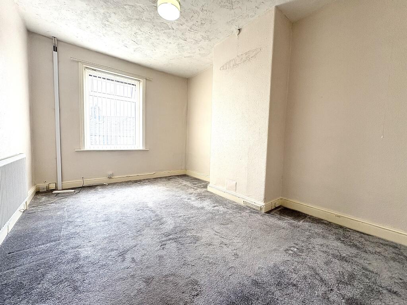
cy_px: 152
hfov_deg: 102.1
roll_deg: -1.5
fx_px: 165
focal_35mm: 14
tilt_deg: -0.8
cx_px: 204
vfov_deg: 85.7
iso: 64
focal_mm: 2.22
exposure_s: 1/125
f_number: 2.2
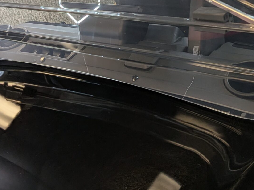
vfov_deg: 24.1
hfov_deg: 33.7
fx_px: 418
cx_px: 107
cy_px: -14
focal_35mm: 57
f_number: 1.7
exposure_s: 1/242
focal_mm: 4.53
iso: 271
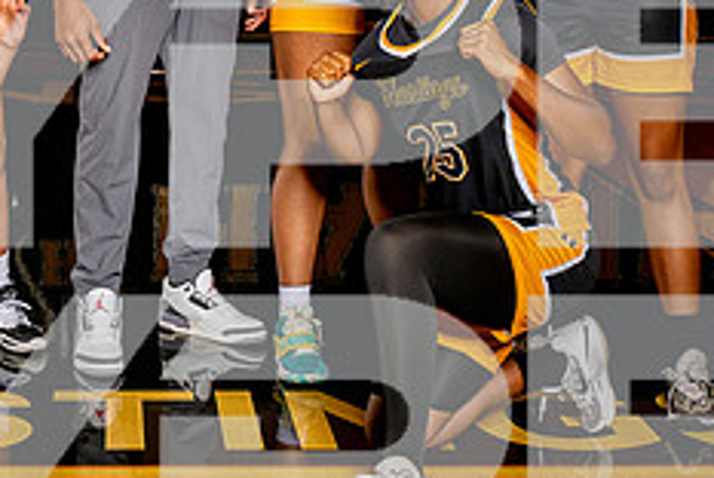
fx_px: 1767
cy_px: 86
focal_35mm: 89
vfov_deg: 15.3
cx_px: 105
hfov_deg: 22.4
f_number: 8
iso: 400
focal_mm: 34
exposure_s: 1/250
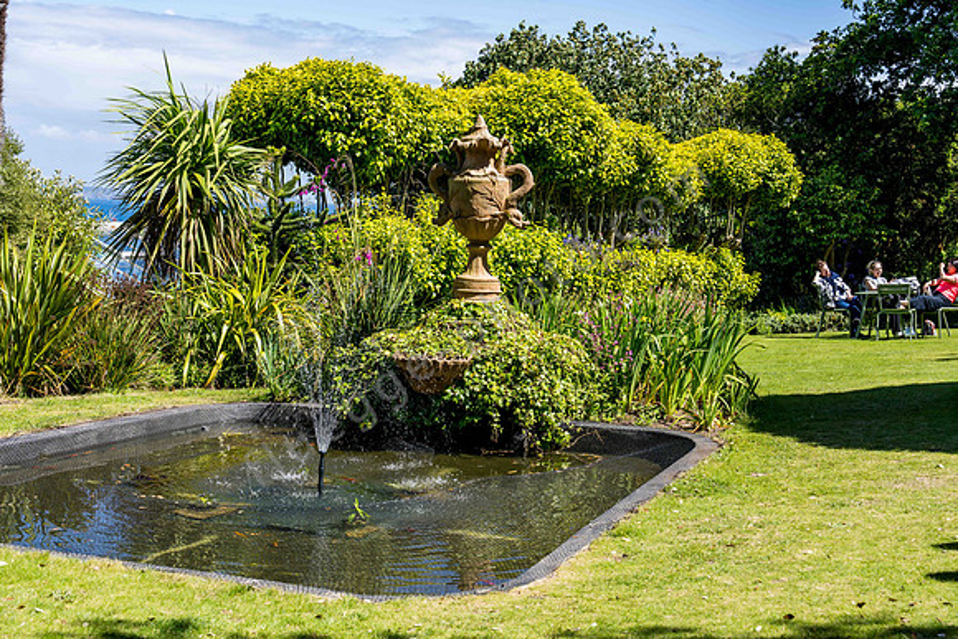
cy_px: 320
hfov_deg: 39.6
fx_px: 1331
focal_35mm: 50
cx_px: 479
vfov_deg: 27.0
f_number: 8
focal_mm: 50
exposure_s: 1/250
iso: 200
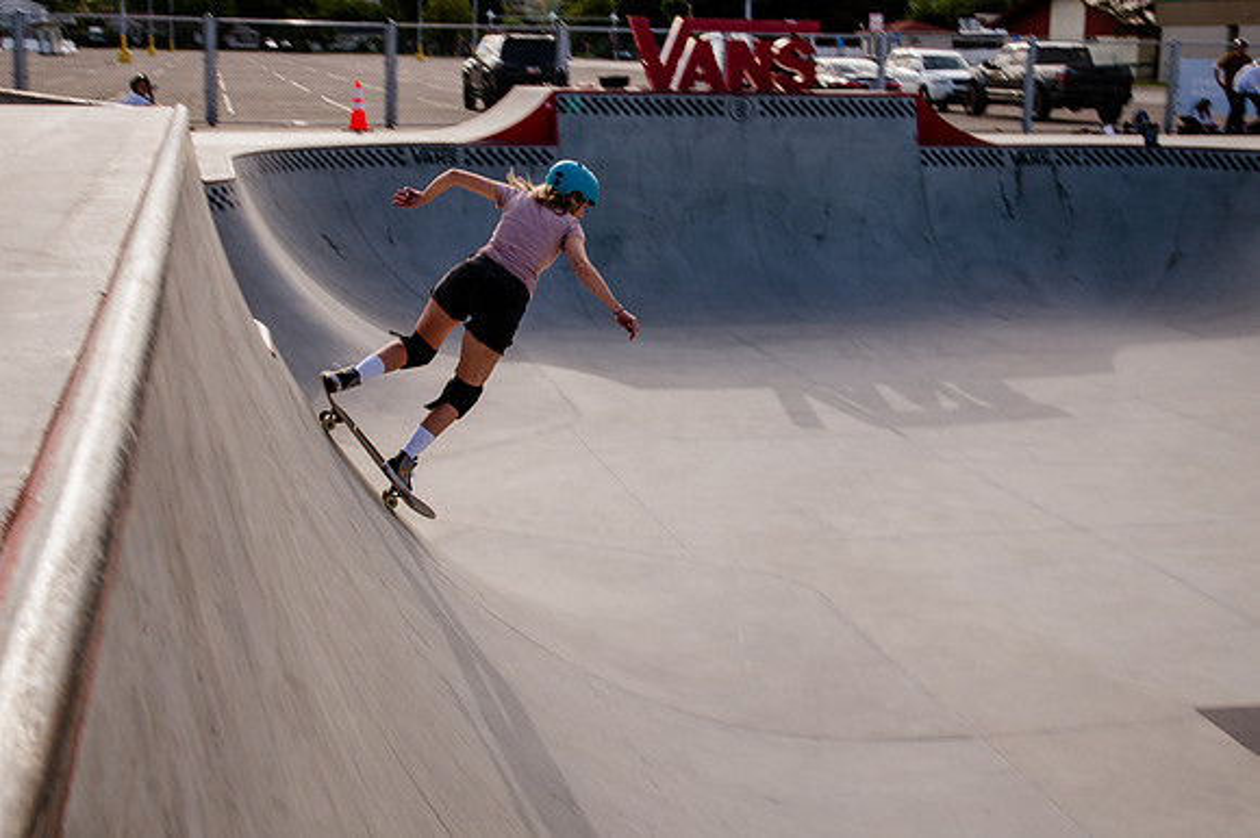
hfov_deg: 41.9
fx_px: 1645
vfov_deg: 28.5
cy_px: 316
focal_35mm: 47
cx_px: 625
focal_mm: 34
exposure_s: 1/100
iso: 200
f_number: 18
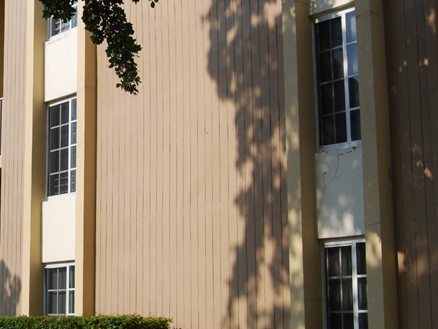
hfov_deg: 21.5
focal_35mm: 89
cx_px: 32
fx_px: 1126
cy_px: 94
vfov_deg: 16.5
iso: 100
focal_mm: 28
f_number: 8
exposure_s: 1/250
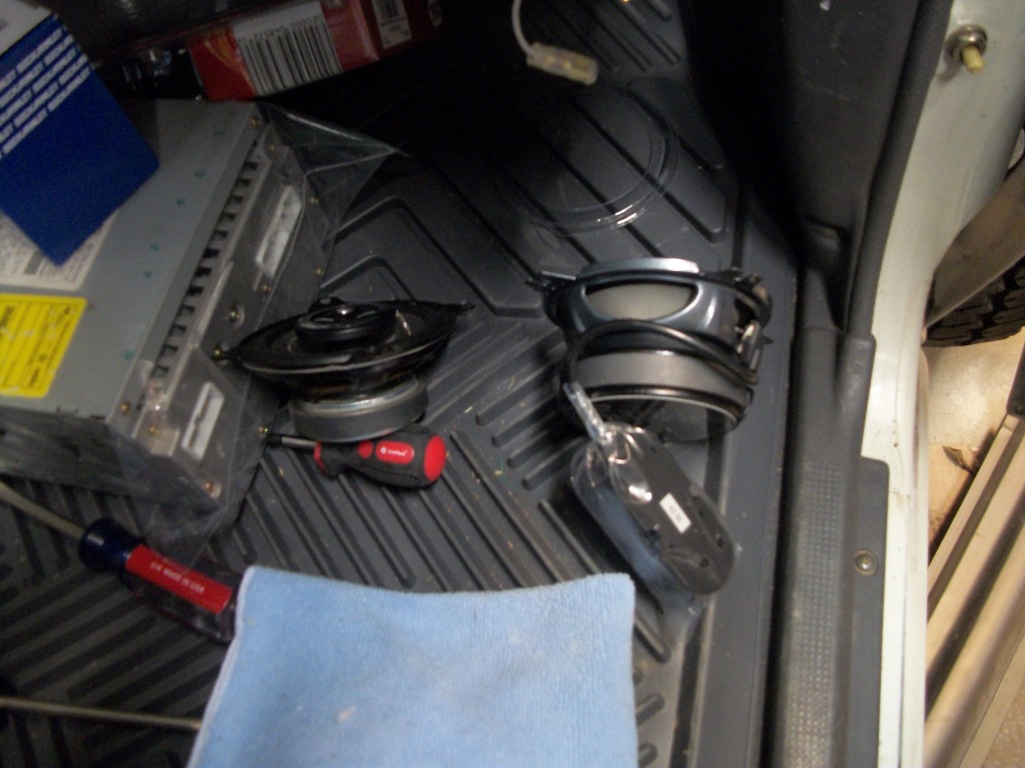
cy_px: 384
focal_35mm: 32
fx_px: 948
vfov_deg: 44.2
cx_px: 512
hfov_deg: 56.8
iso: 250
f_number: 2.9
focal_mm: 5.7
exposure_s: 1/8
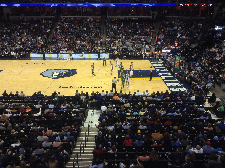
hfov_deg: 55.4
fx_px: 214
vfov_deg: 42.8
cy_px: 84
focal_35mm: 33
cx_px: 112
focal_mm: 3.3
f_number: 2.4
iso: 40
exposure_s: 1/60
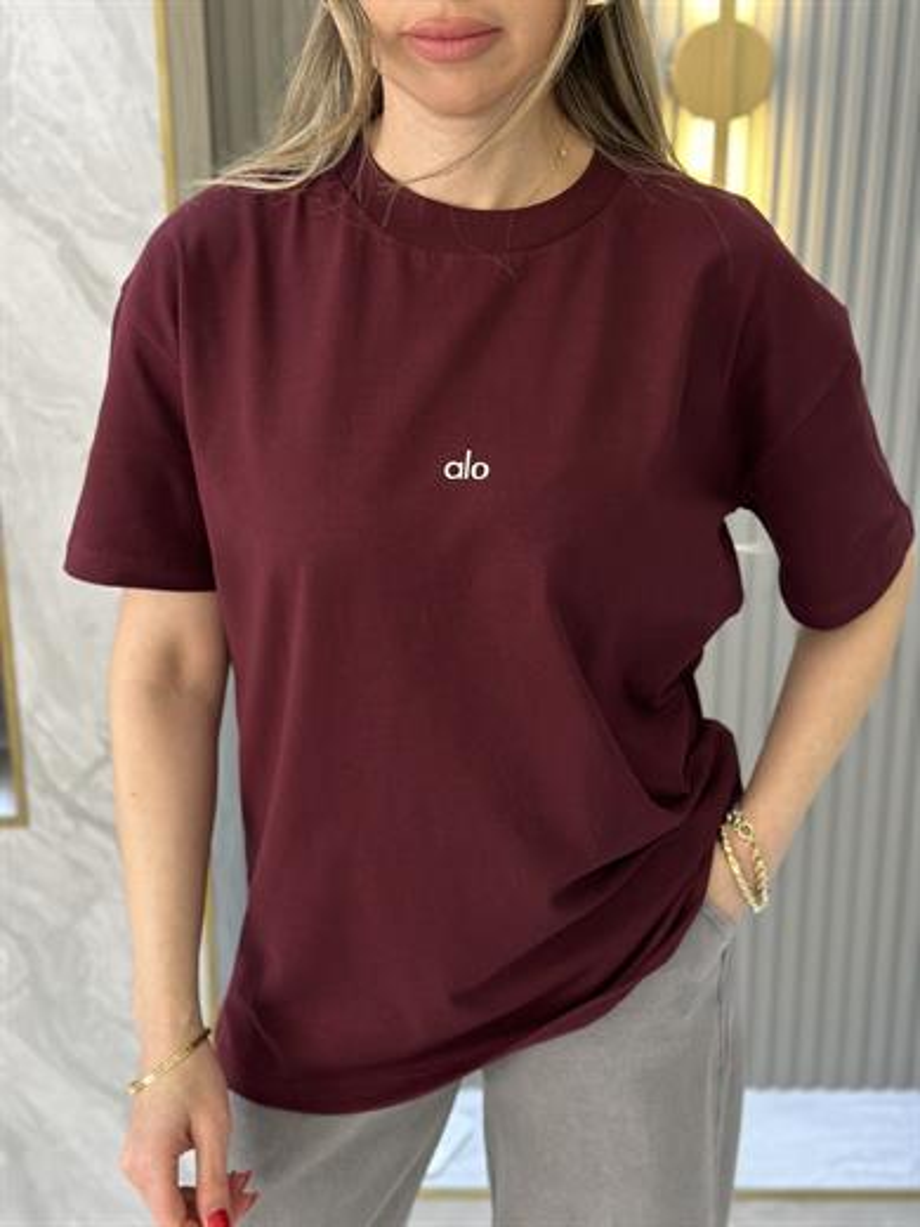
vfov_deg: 39.7
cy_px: 614
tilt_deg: -19.9
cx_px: 460
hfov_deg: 30.3
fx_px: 1701
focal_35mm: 48
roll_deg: -0.2
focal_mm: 6.86
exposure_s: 1/50
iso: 200
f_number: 1.78
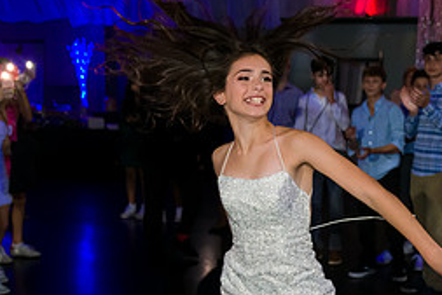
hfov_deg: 36.0
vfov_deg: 24.6
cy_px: 186
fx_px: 676
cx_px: 285
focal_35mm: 55
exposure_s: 1/125
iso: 1600
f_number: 3.2
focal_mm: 24
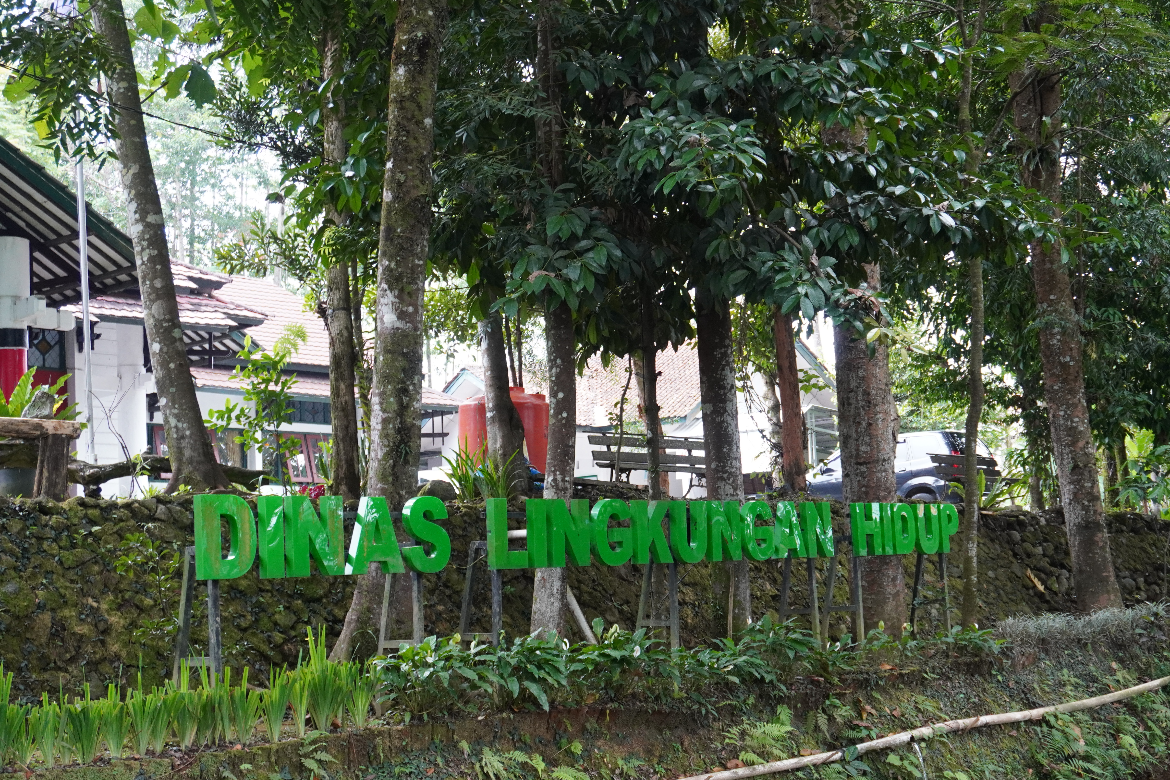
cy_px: 478
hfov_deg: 40.3
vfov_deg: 27.4
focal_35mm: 49
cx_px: 631
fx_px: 1592
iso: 1000
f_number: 4.5
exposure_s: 1/160
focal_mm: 26
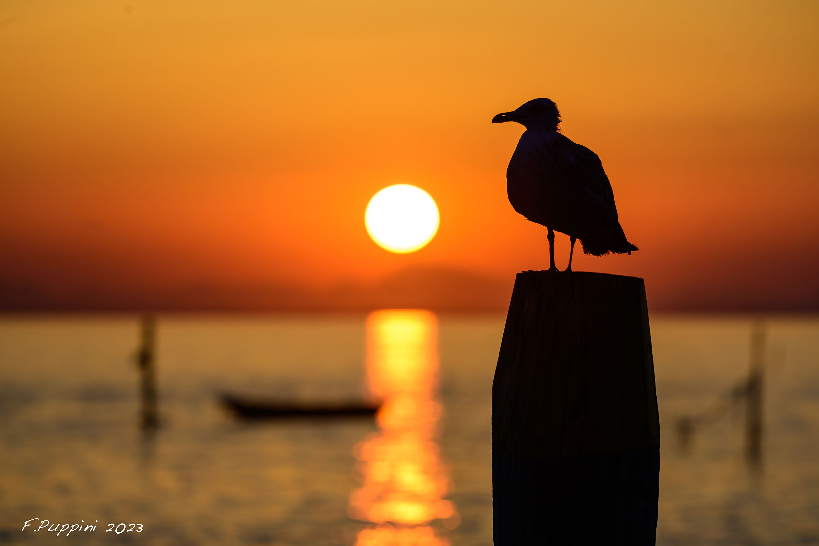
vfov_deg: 5.5
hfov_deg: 8.2
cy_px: 273
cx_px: 410
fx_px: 5687
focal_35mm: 250
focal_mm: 250
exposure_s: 1/750
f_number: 5.6
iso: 110
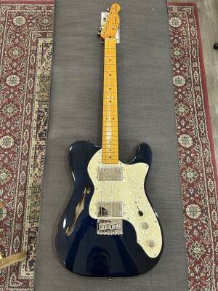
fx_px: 218
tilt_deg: -75.2
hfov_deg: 53.1
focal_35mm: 26
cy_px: 146
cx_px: 109
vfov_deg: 67.3
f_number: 1.5
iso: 250
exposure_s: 1/60
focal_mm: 5.7
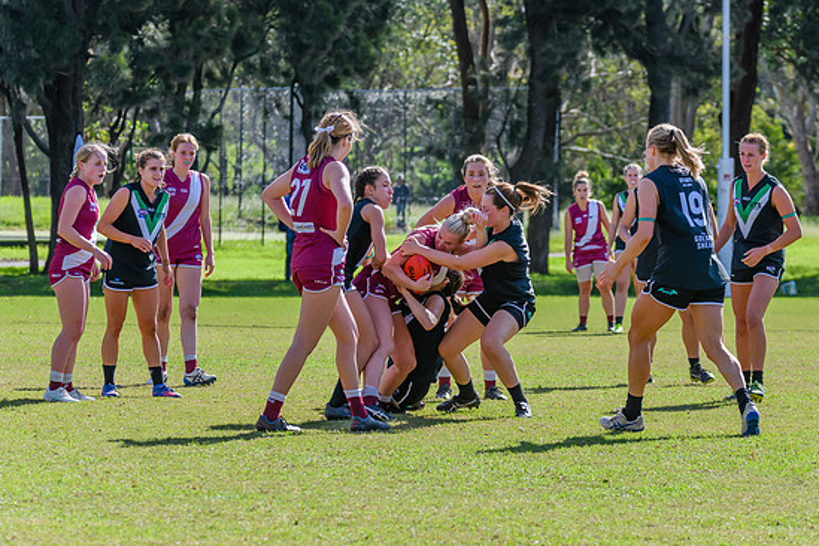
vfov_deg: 5.4
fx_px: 5801
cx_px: 461
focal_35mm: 255
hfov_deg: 8.1
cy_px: 257
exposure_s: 1/1250
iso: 800
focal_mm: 190
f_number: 7.1
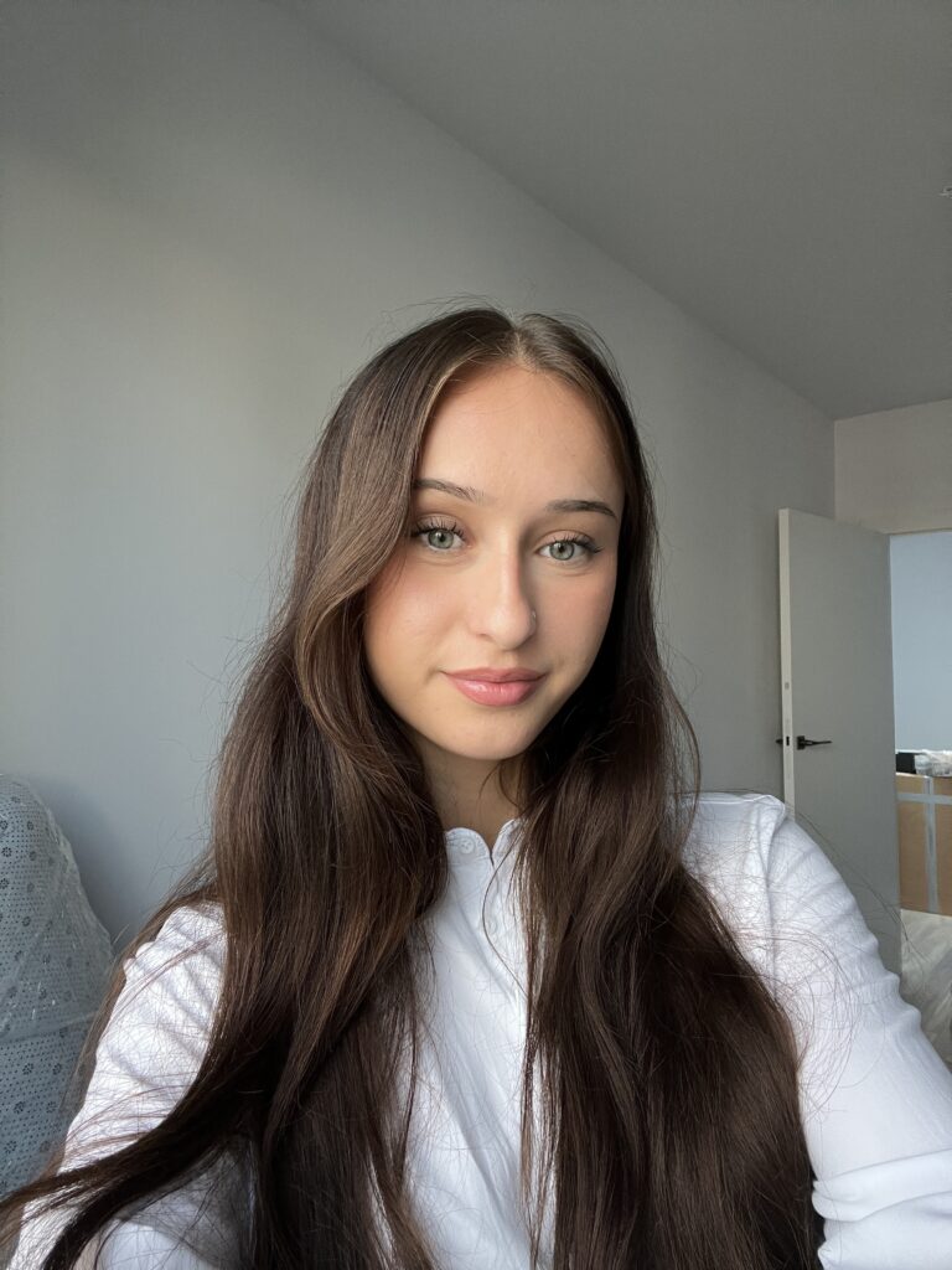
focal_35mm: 23
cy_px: 635
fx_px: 843
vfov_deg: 73.9
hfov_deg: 58.9
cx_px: 476
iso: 125
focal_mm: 2.71
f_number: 2.2
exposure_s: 1/60
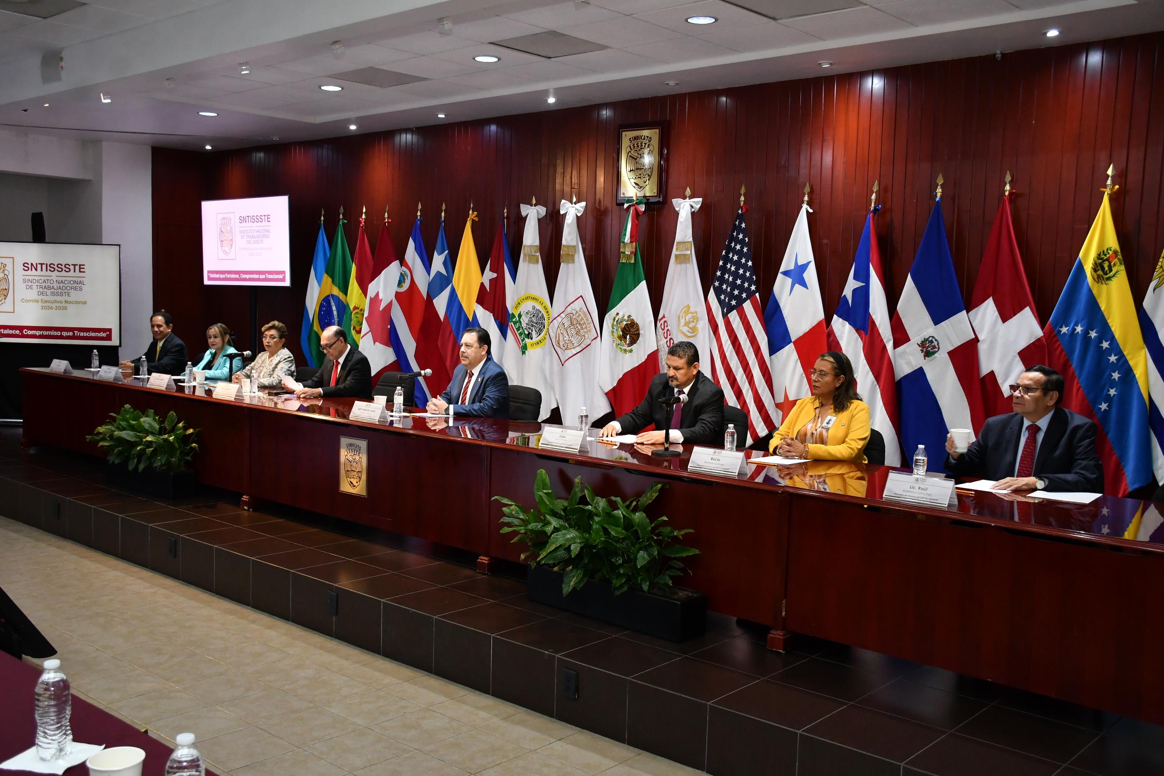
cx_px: 582
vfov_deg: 38.9
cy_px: 388
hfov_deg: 55.8
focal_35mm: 34
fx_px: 1099
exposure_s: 1/80
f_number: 5.6
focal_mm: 23
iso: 1250
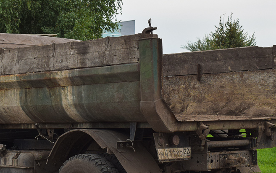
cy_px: 92
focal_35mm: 95
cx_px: 89
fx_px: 714
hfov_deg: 21.8
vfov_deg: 13.7
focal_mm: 34
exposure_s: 1/640
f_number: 6.3
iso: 400
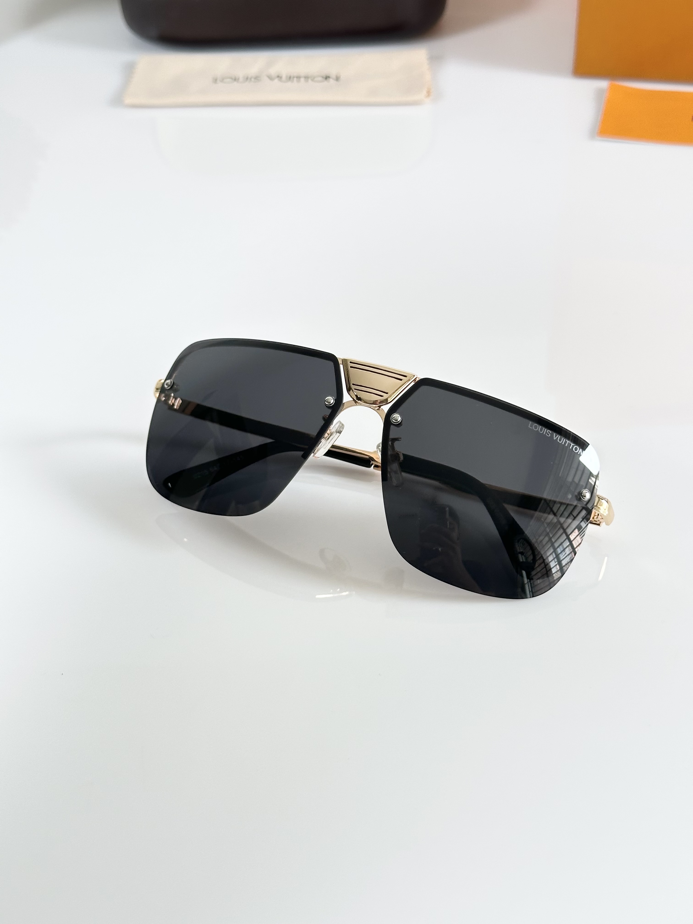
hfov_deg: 30.3
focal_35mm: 48
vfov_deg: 39.7
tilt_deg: -40.4
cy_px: 462
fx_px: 1281
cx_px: 346
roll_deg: +2.6
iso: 80
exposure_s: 1/119
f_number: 1.78
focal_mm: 6.86
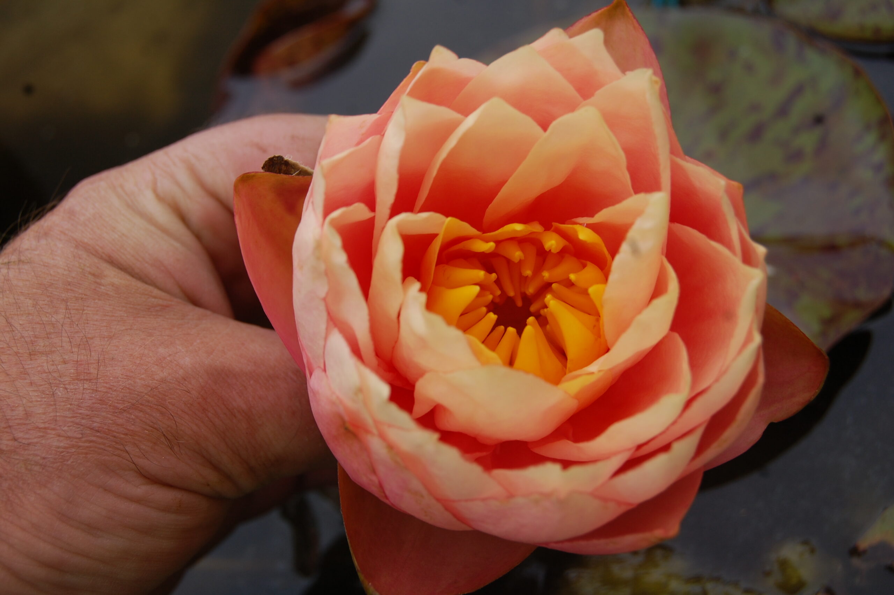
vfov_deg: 23.7
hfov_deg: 35.1
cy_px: 298
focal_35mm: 57
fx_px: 1414
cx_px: 447
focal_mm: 38
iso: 200
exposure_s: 1/250
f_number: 8
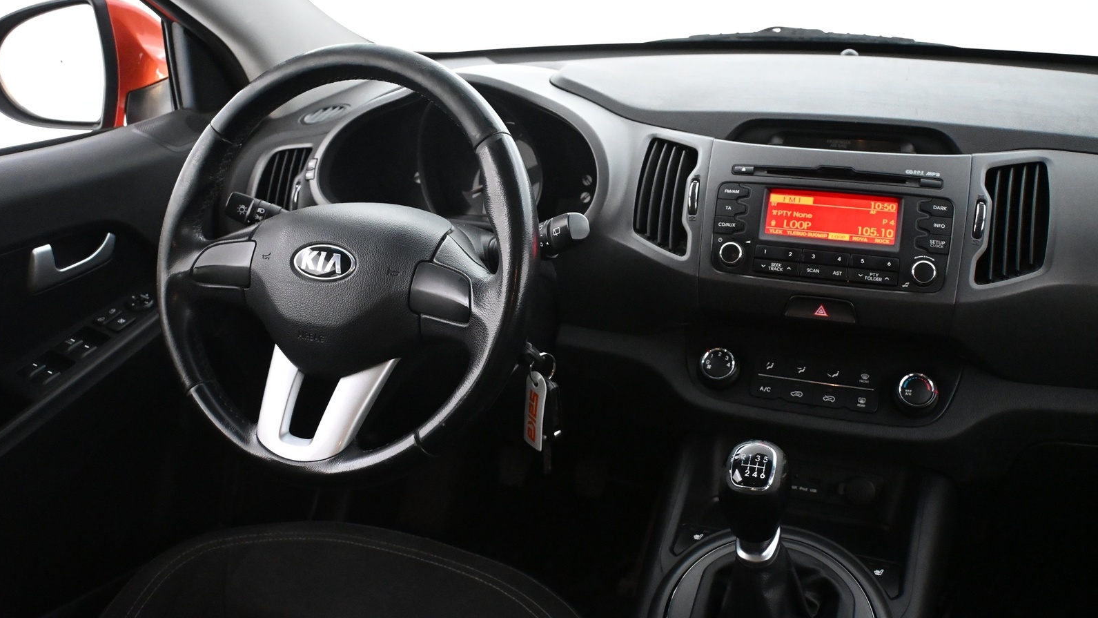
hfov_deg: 42.3
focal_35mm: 49
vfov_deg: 24.5
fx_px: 1421
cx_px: 542
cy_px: 284
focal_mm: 30.5
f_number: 4.8
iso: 5600
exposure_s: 1/60
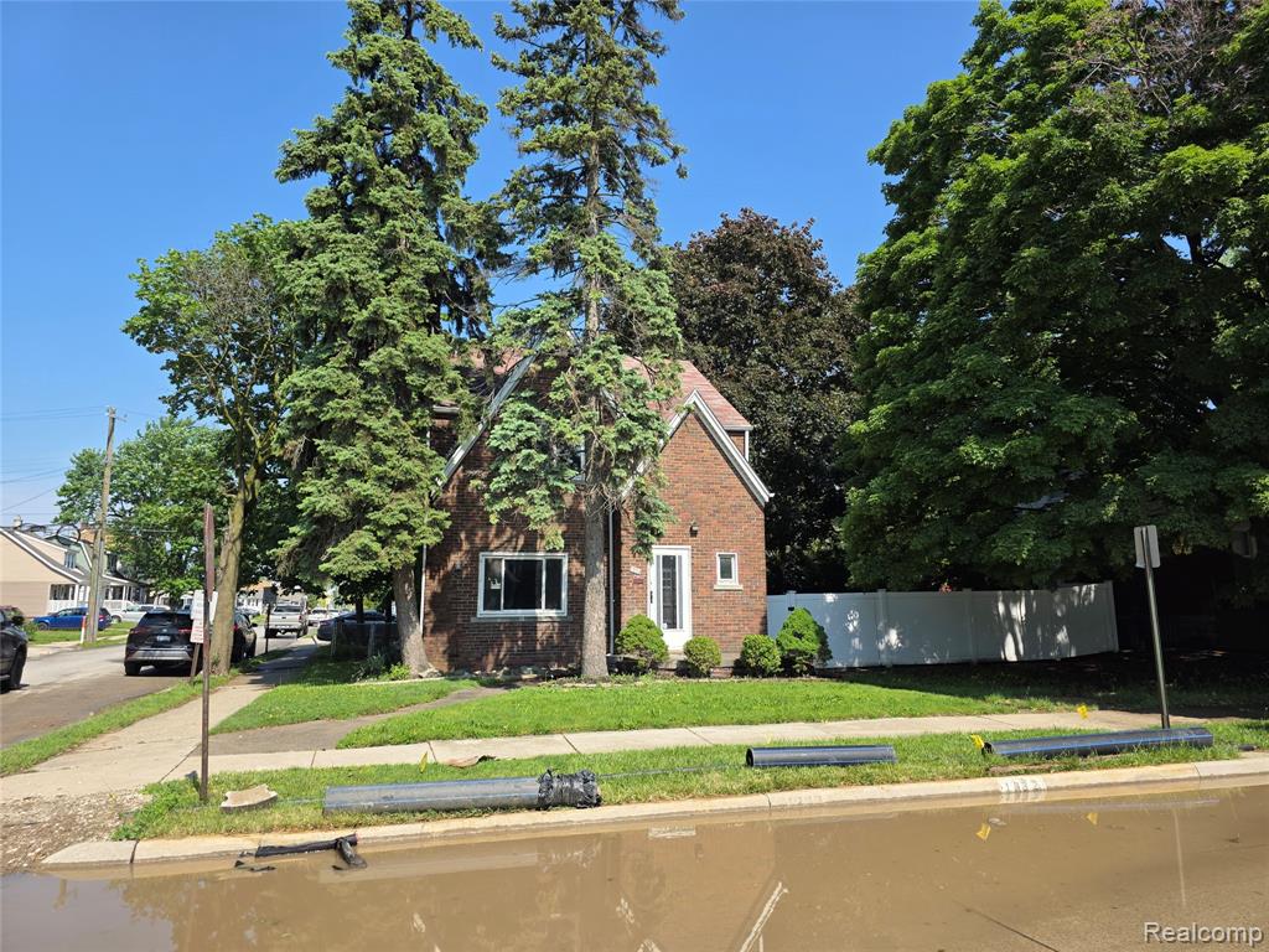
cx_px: 634
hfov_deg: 73.9
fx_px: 843
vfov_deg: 58.9
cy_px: 476
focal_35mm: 23
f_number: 1.7
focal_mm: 6.3
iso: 80
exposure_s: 1/3618
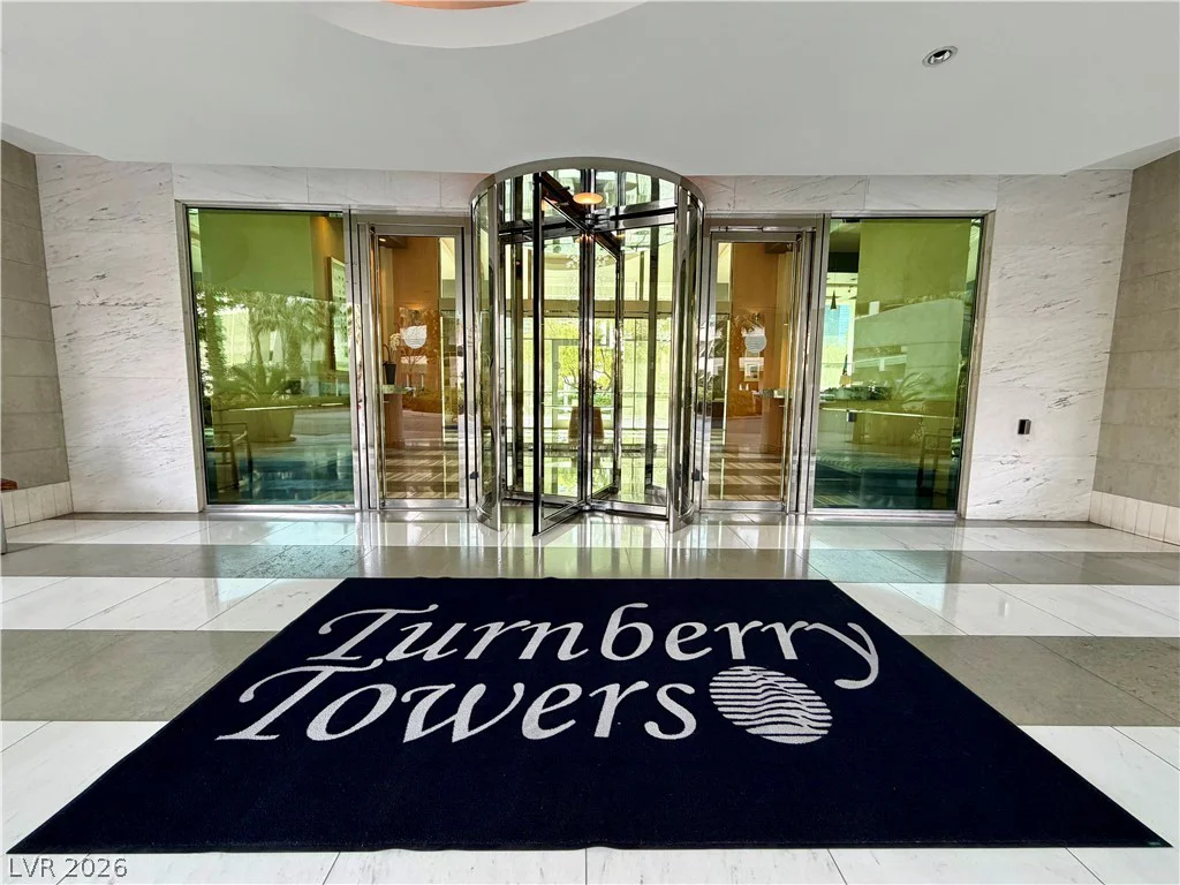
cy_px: 442
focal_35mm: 14
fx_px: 477
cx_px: 590
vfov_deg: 85.7
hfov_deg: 102.1
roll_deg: +0.4
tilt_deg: -6.3
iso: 125
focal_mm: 2.22
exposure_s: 1/121
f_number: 2.2
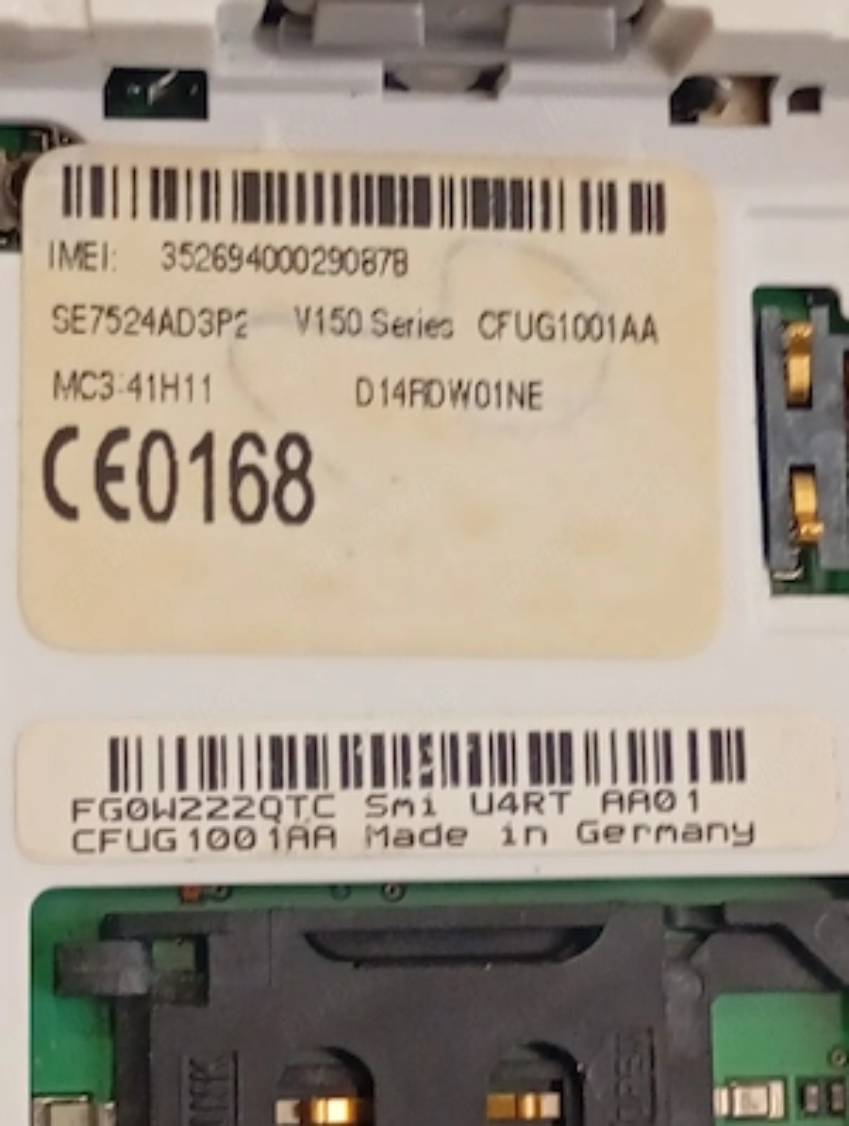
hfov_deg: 14.0
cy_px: 563
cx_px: 424
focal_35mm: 106
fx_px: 3455
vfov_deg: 18.5
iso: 770
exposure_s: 1/33.3
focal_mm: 4.27
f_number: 1.8
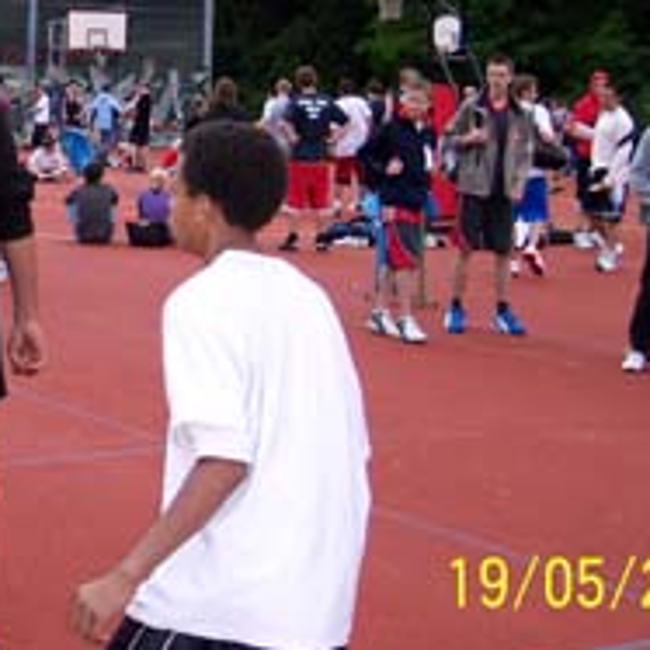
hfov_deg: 21.0
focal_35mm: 81
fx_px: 1721
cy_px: 143
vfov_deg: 21.2
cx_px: 70
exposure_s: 1/700
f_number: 2.8
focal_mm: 8
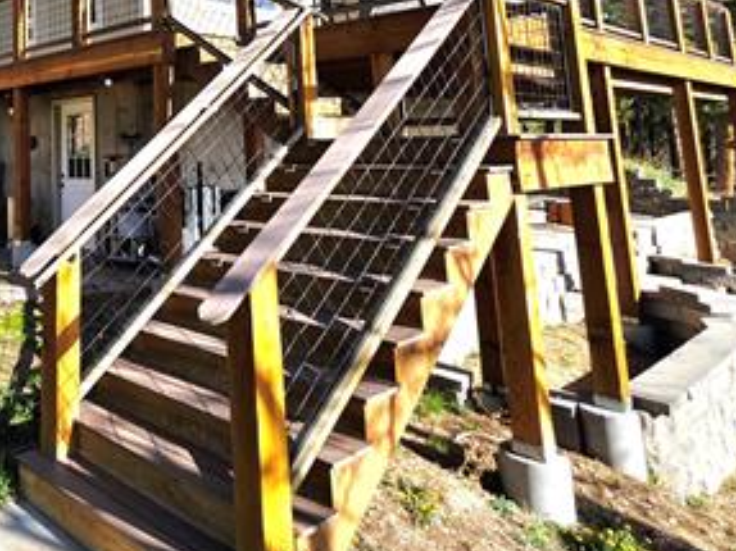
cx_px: 72
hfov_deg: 53.8
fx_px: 616
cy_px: 54
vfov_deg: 43.9
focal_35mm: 29
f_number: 1.9
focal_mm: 2.2
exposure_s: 1/2000
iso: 64
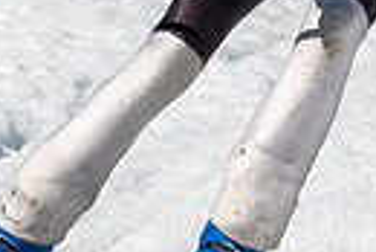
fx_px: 38269
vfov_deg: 0.4
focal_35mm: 3660
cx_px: 328
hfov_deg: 0.6
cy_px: 104
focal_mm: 400
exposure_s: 1/2000
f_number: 8
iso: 200
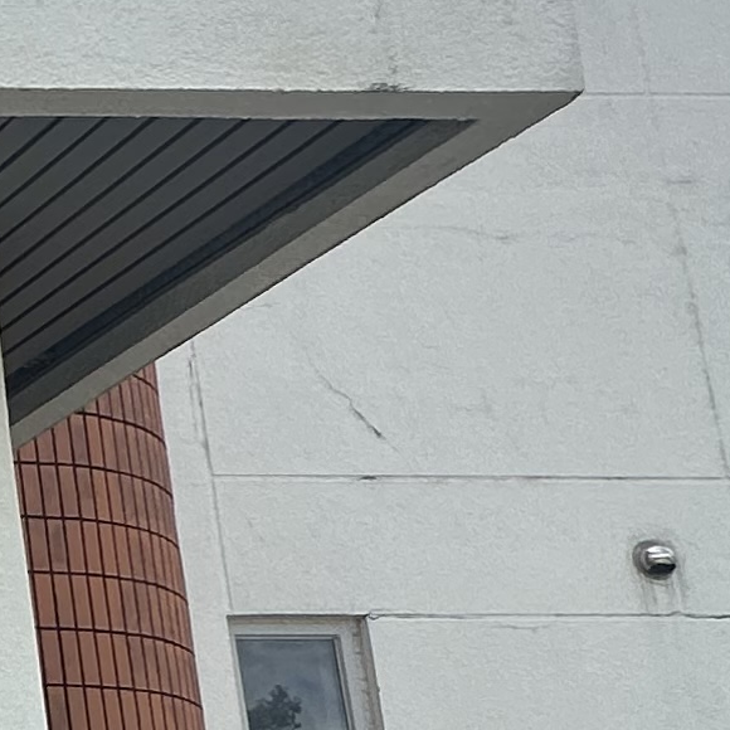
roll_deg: +0.0
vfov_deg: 19.7
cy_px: 680
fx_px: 2052
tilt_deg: +12.3
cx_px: -1104
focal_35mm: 86
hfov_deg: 13.5
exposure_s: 1/855
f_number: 2.2
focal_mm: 2.22
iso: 40
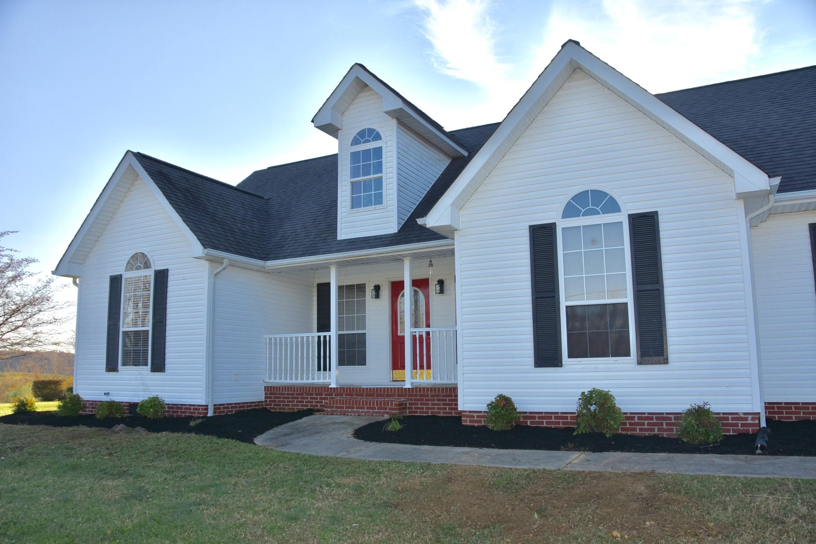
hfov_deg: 67.4
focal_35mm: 27
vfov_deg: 47.9
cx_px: 408
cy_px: 272
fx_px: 612
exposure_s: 1/250
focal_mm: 18
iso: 100
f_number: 7.1
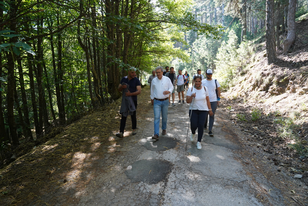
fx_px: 205
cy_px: 103
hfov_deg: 73.7
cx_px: 154
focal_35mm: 24
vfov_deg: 53.2
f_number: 5
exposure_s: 1/125
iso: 500
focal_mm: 24
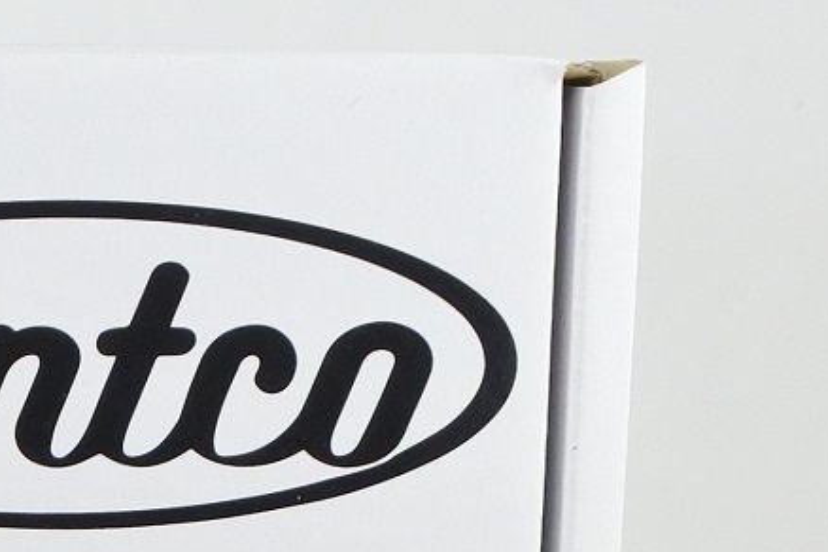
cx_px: -604
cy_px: 1128
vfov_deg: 9.1
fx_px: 3243
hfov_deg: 13.3
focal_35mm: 141
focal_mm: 12.6
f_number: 3.8
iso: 500
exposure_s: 1/125
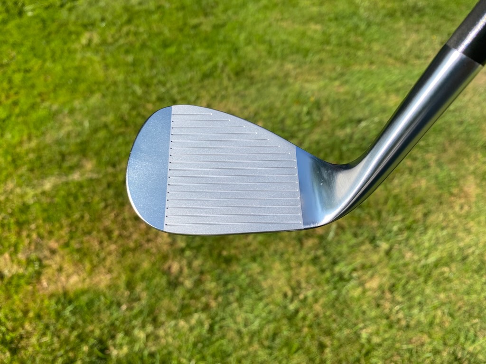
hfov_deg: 67.3
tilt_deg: -51.4
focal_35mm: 26
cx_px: 243
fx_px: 365
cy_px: 182
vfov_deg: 53.1
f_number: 1.8
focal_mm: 4.25
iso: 32
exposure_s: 1/1522
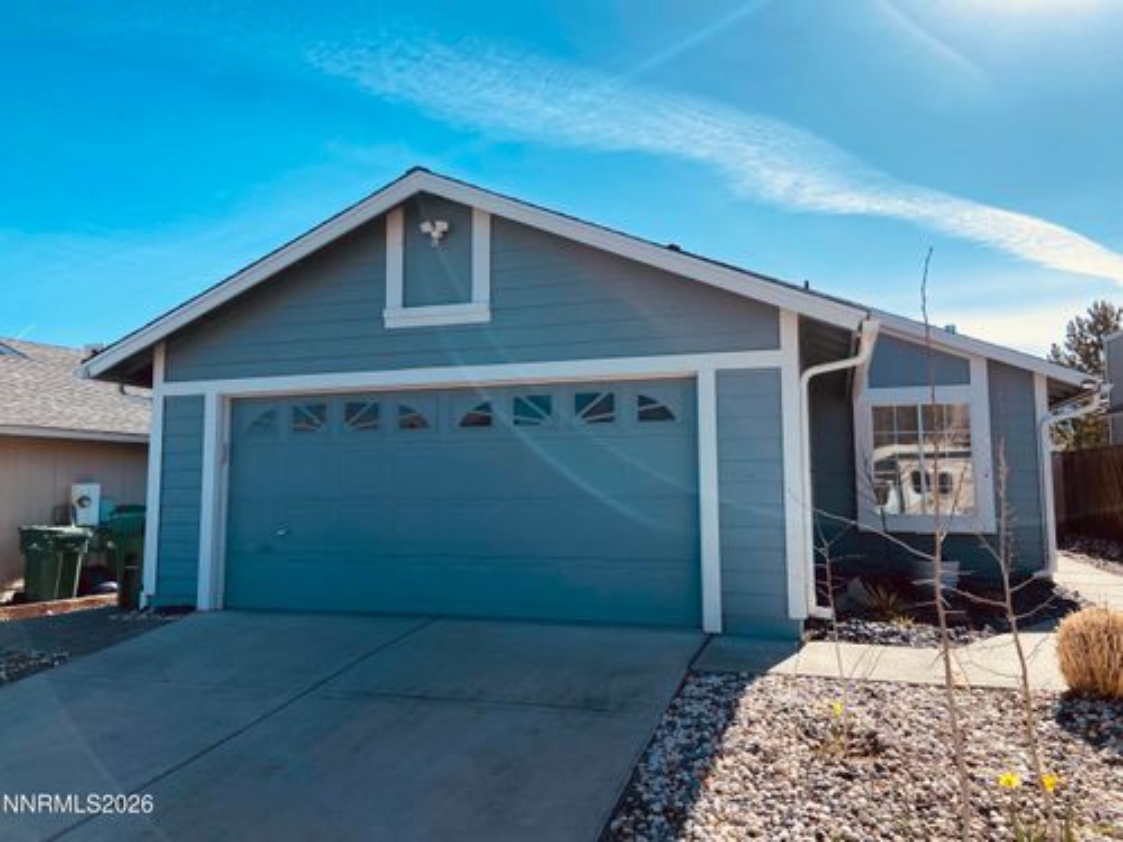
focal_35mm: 26
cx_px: 562
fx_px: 843
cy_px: 421
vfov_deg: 53.1
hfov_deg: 67.3
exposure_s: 1/2817
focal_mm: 4.25
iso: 32
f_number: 1.8
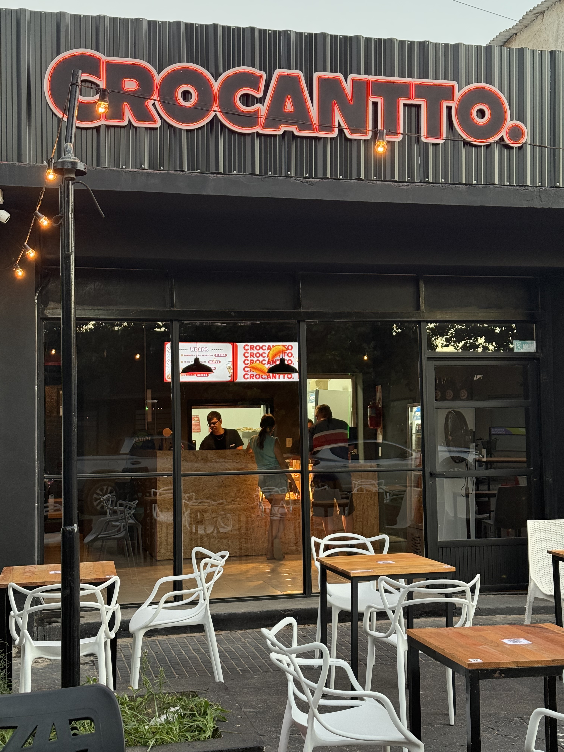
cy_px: 376
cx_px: 282
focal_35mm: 48
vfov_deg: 39.7
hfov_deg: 30.3
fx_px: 1043
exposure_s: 1/50
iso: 200
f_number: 1.78
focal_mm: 6.76
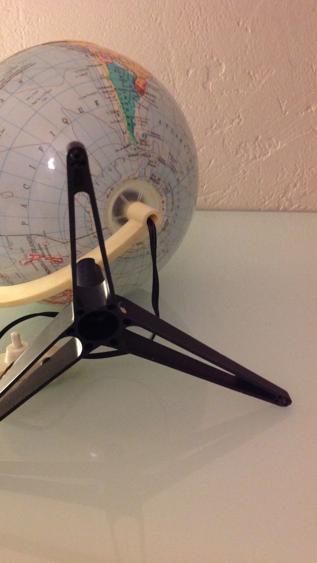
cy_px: 280
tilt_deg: -27.8
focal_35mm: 39
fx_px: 583
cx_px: 105
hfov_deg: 30.2
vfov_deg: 51.6
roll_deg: +9.5
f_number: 2.4
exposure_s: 1/17
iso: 250
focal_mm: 4.28
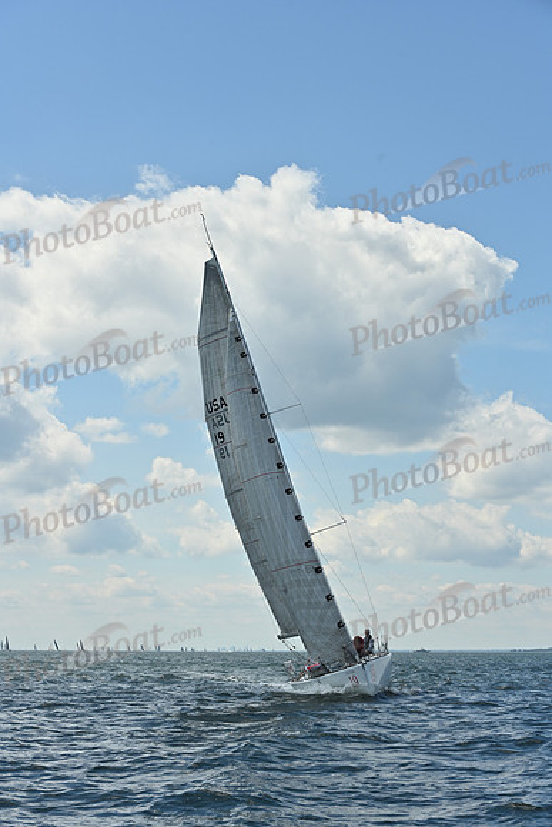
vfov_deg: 28.8
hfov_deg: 19.5
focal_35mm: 70
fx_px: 1609
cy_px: 414
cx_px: 276
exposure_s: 1/1250
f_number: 9
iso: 250
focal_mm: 70
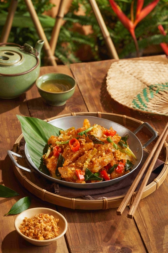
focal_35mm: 90
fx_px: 630
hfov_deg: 15.2
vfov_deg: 22.6
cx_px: 84
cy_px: 126
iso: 320
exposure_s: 1/160
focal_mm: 90
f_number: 9
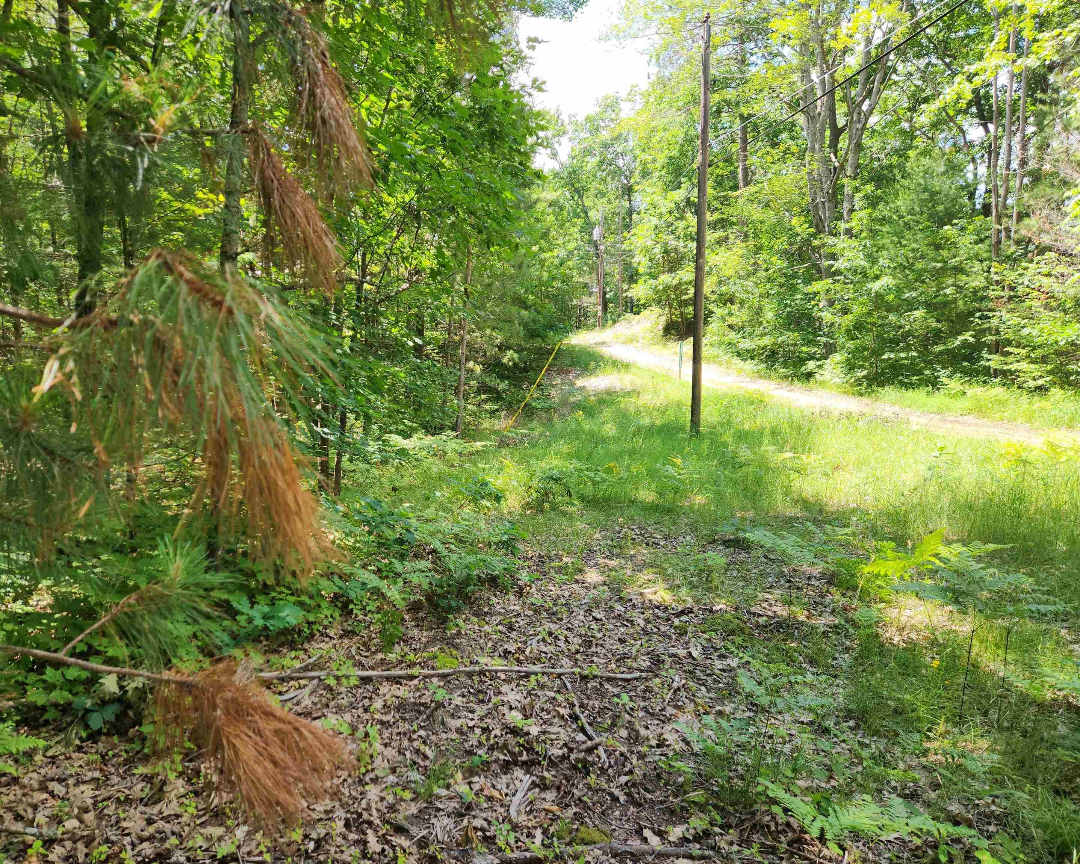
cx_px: 511
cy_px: 432
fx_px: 767
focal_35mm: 24
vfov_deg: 58.8
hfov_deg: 70.2
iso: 20
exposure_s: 1/230
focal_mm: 5.4
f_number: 1.8
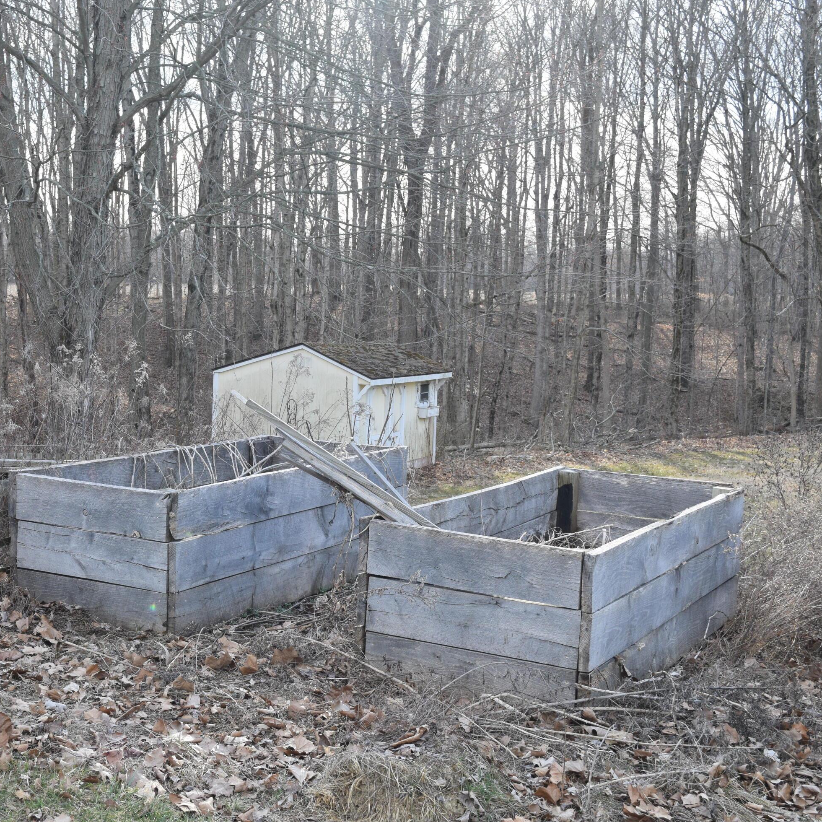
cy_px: 406
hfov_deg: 31.9
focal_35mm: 53
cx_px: 221
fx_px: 1414
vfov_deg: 32.4
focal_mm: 27
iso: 400
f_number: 8
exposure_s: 1/250
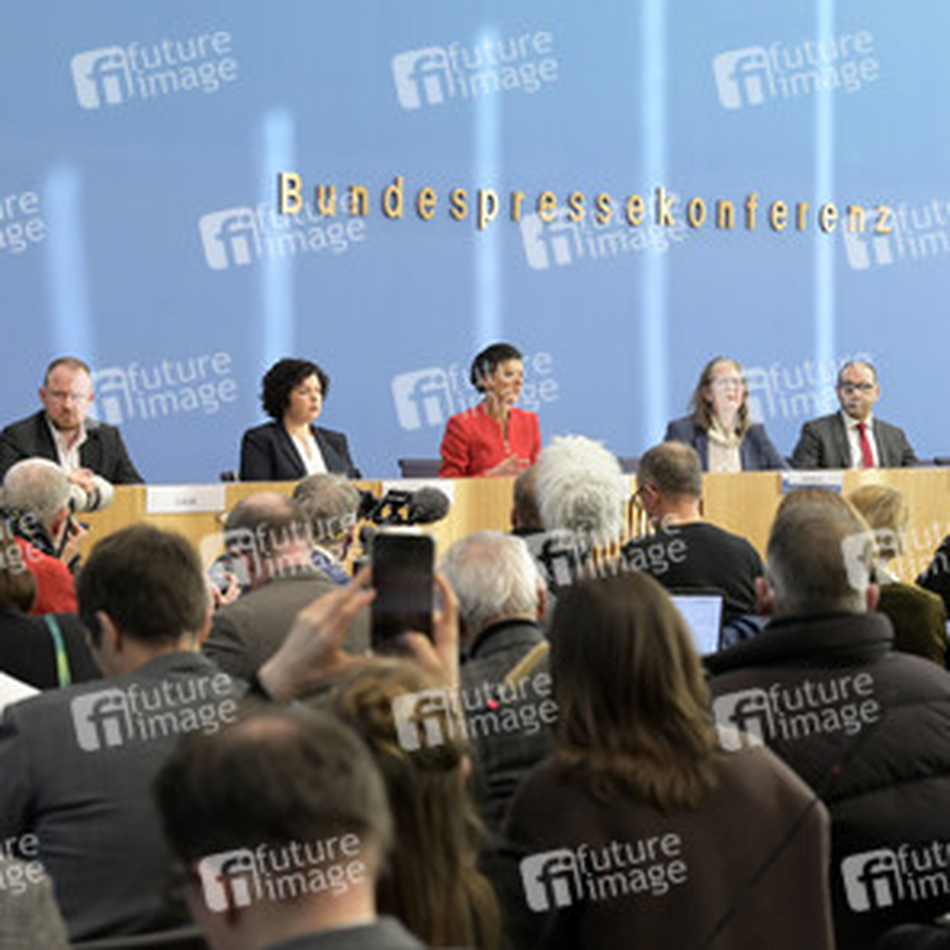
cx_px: 518
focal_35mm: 97
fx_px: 3012
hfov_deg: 17.9
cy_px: 472
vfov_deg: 17.9
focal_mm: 75
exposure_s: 1/640
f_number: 5.6
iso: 4000
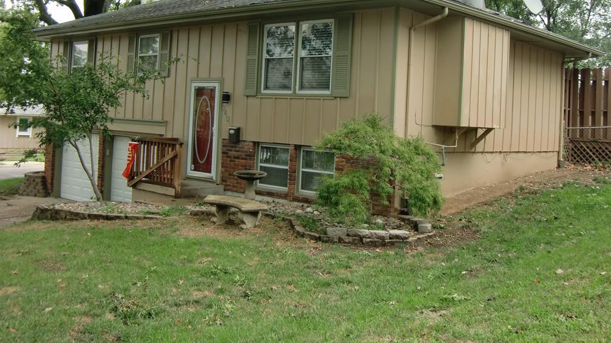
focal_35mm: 38
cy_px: 117
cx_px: 312
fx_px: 616
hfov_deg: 52.8
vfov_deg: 31.0
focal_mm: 6.1
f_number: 3.6
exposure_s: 1/125
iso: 64
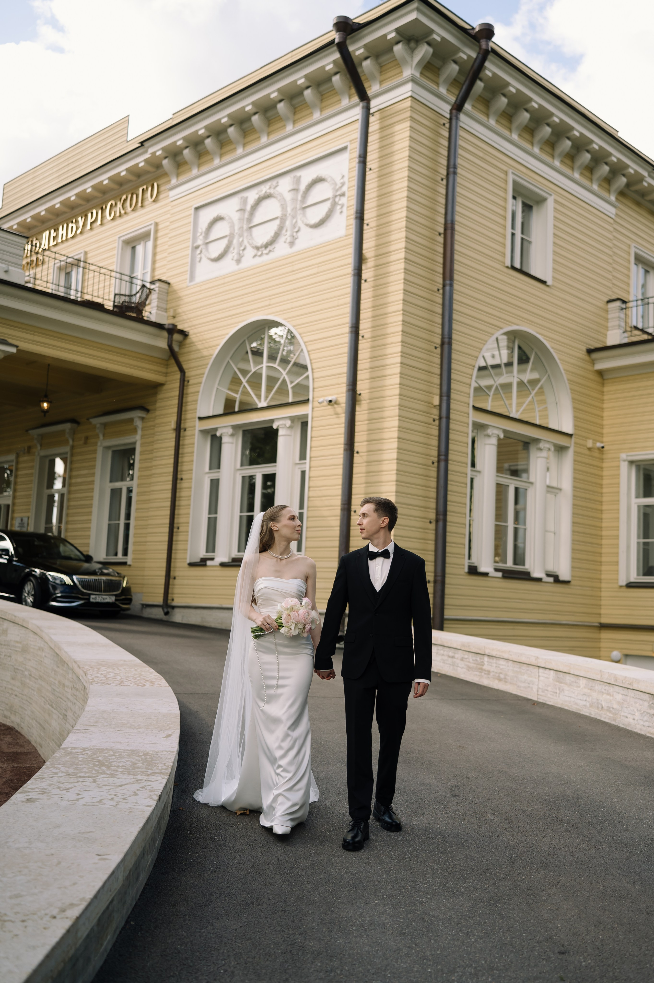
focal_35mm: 35
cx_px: 327
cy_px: 492
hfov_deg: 37.8
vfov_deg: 54.5
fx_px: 955
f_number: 2
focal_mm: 35
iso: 160
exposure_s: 1/1600
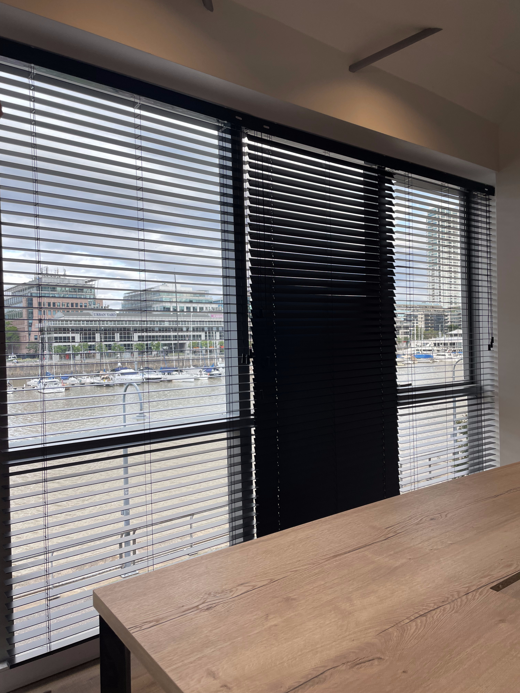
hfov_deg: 53.1
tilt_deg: -0.7
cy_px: 346
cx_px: 260
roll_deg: +2.0
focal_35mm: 26
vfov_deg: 67.3
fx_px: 521
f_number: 1.6
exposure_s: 1/106
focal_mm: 4.2
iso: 32
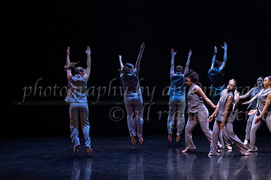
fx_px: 497
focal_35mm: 66
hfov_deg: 29.6
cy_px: 109
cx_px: 226
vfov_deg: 20.6
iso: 4000
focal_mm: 36
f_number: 4
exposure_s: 1/320
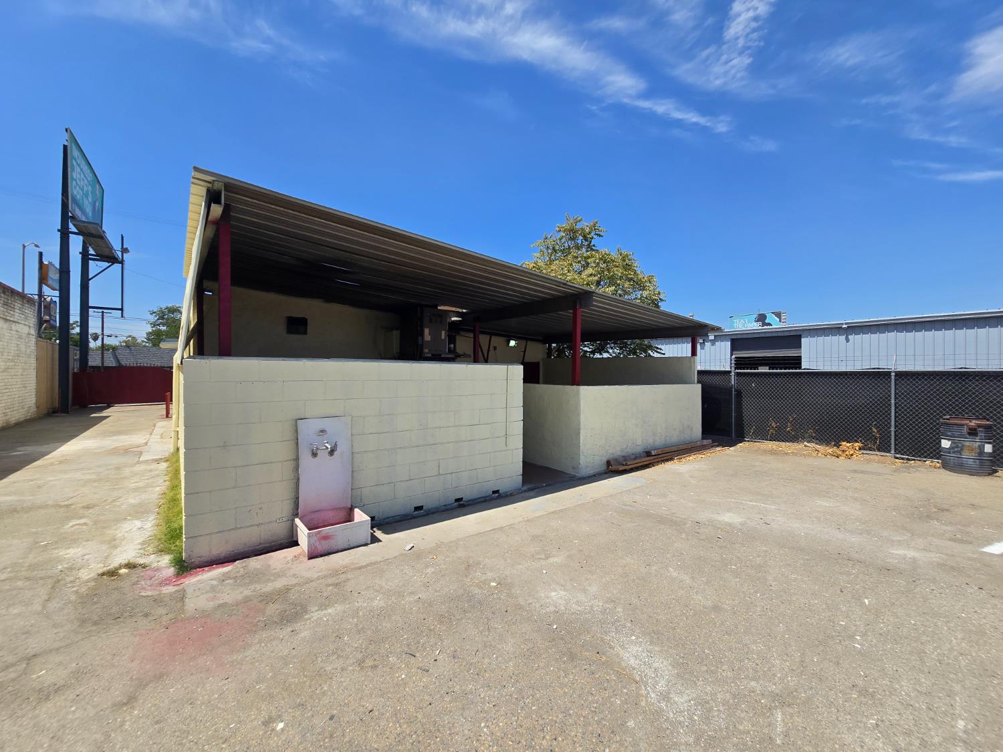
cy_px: 376
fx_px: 377
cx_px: 502
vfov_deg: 89.9
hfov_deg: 106.2
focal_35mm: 13
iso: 50
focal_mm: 2.2
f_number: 2.2
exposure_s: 1/3059
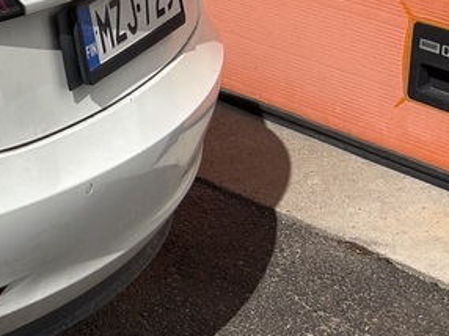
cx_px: -488
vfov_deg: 10.8
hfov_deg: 12.9
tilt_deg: -10.2
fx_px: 1698
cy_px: -188
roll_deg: +0.7
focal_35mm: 131
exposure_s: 1/14493
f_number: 1.6
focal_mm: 5.96
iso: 50
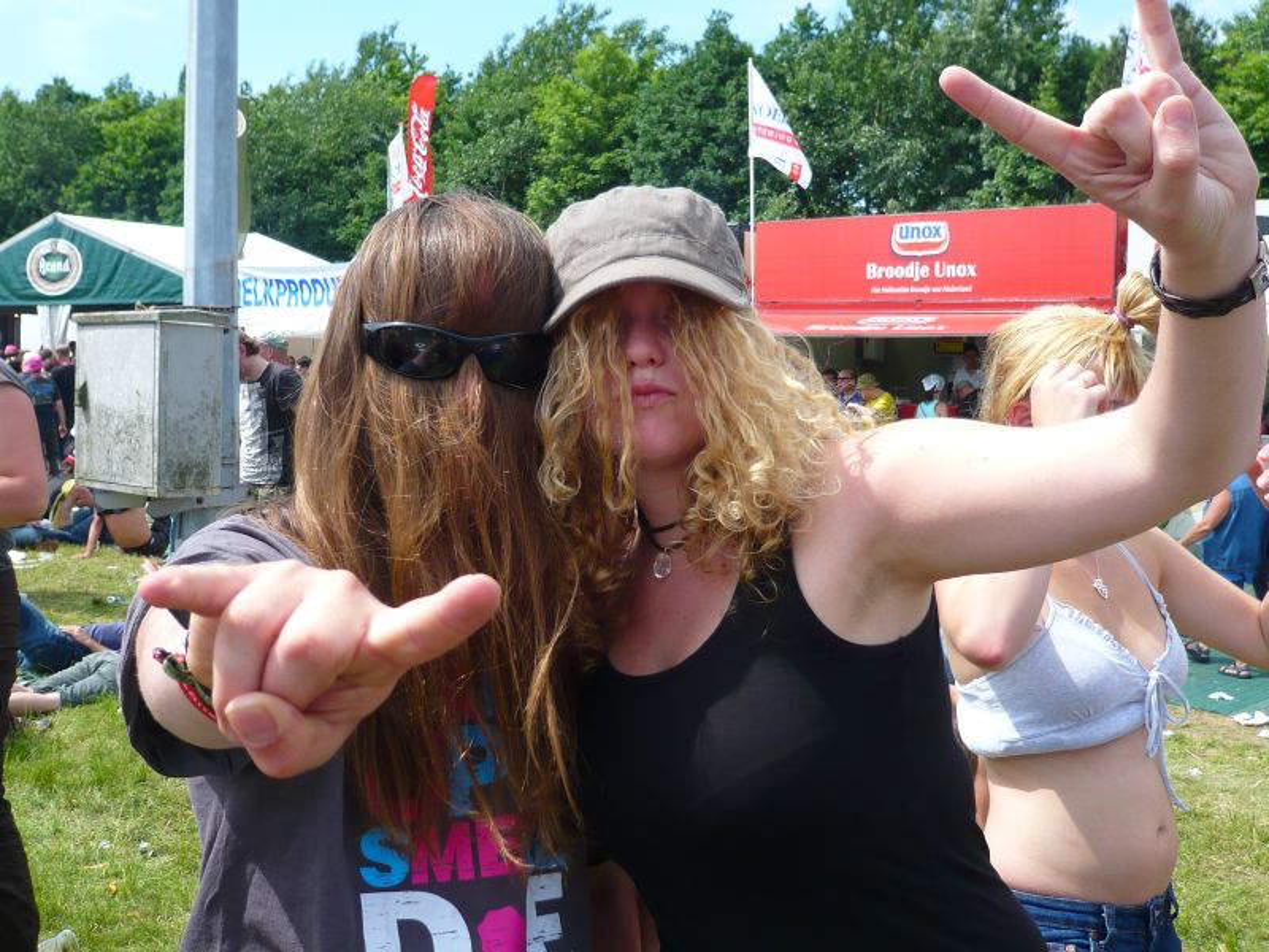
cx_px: 634
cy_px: 476
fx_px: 1393
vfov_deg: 37.7
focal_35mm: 38
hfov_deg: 49.0
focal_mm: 6.2
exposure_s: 1/640
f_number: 3.2
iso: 100
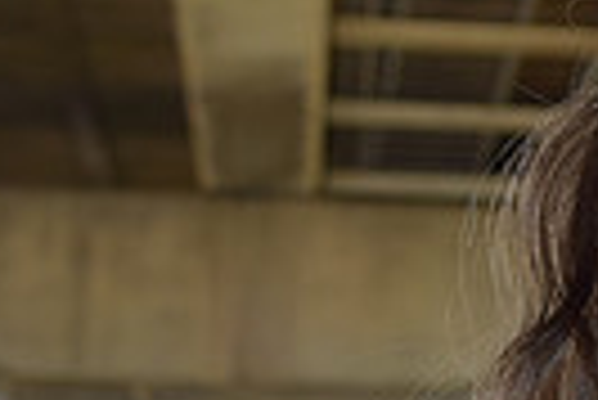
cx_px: 737
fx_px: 2497
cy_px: 685
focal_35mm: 150
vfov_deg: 8.8
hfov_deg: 13.3
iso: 110
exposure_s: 1/125
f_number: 5.6
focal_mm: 23
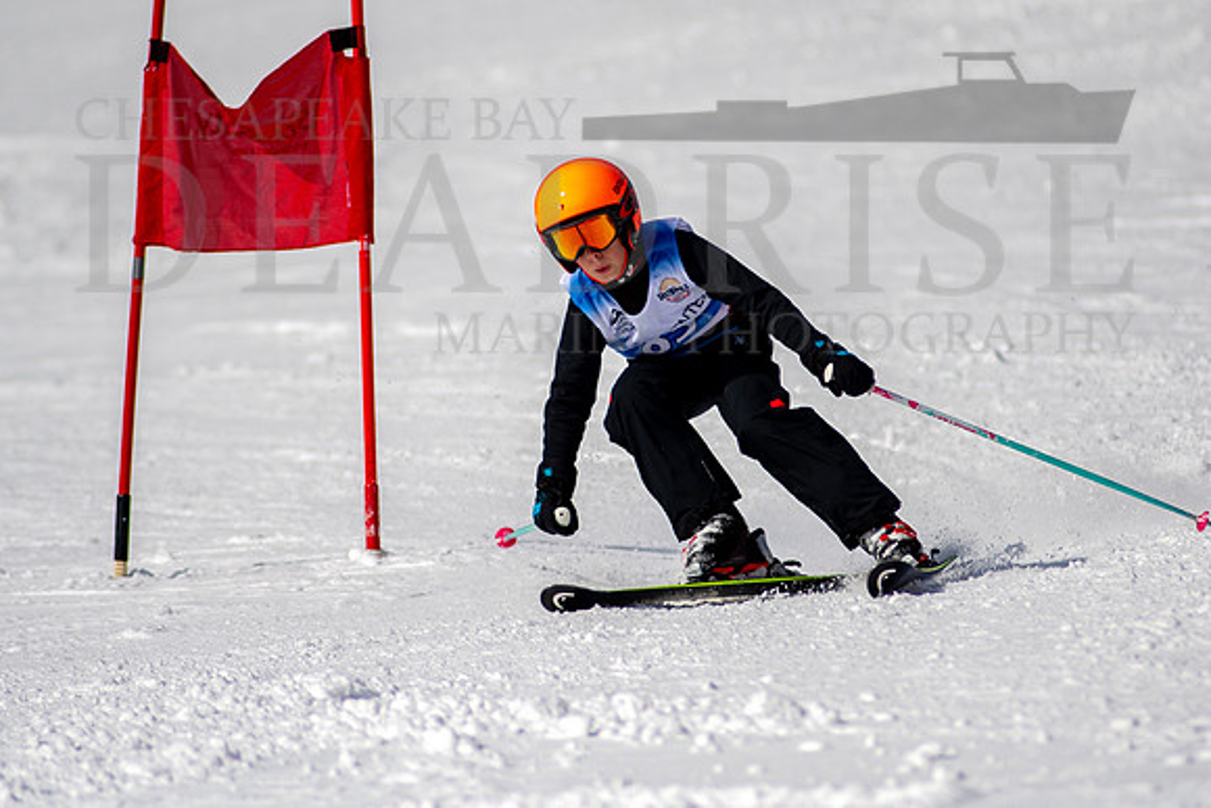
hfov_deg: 3.5
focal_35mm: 590
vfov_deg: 2.3
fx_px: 19855
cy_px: 381
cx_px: 619
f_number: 2.8
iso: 100
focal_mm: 300
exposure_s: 1/8000
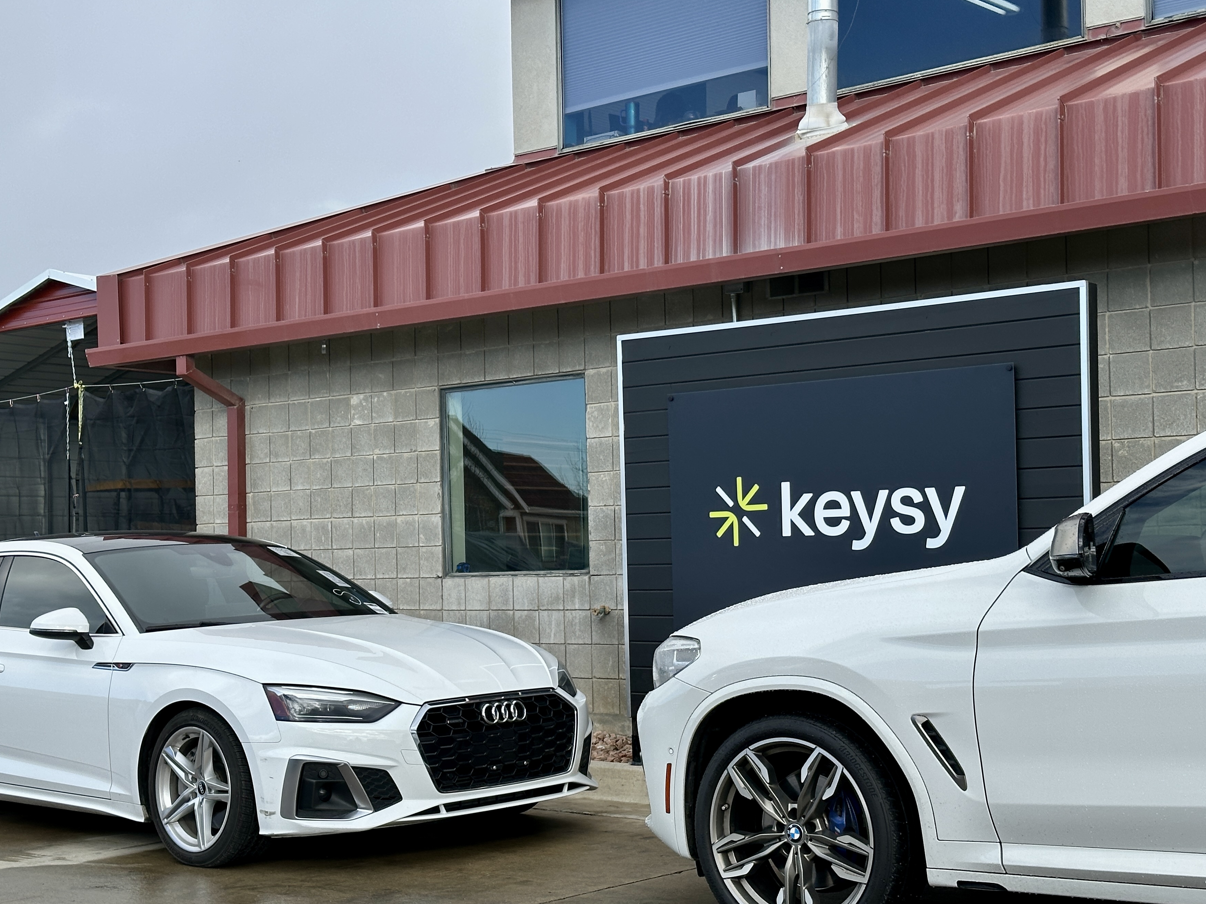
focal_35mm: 55
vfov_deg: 26.6
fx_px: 1916
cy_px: 469
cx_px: 539
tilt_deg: +1.8
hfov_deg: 34.9
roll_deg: +1.9
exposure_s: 1/1992
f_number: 1.78
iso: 64
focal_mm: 6.86
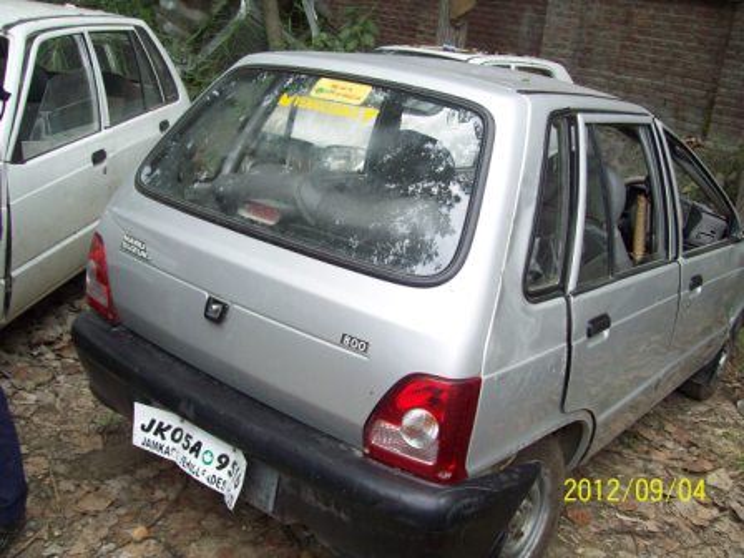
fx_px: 774
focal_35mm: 36
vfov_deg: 39.7
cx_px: 372
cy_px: 279
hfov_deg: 51.4
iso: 80
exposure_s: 1/447
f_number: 2.7
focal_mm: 6
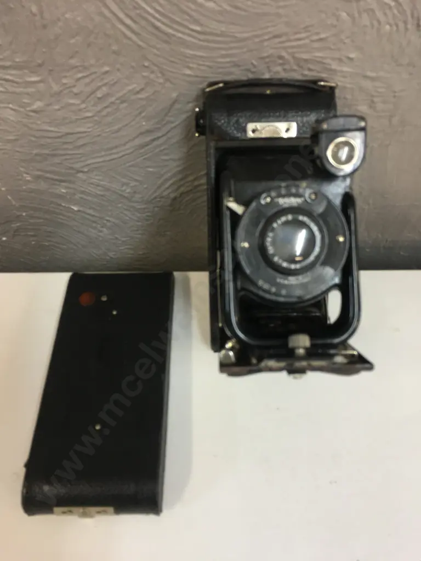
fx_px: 470
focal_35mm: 29
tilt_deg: -55.5
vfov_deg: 61.7
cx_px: 210
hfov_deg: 48.2
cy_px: 280
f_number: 2.2
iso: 50
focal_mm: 4.15
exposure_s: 1/17
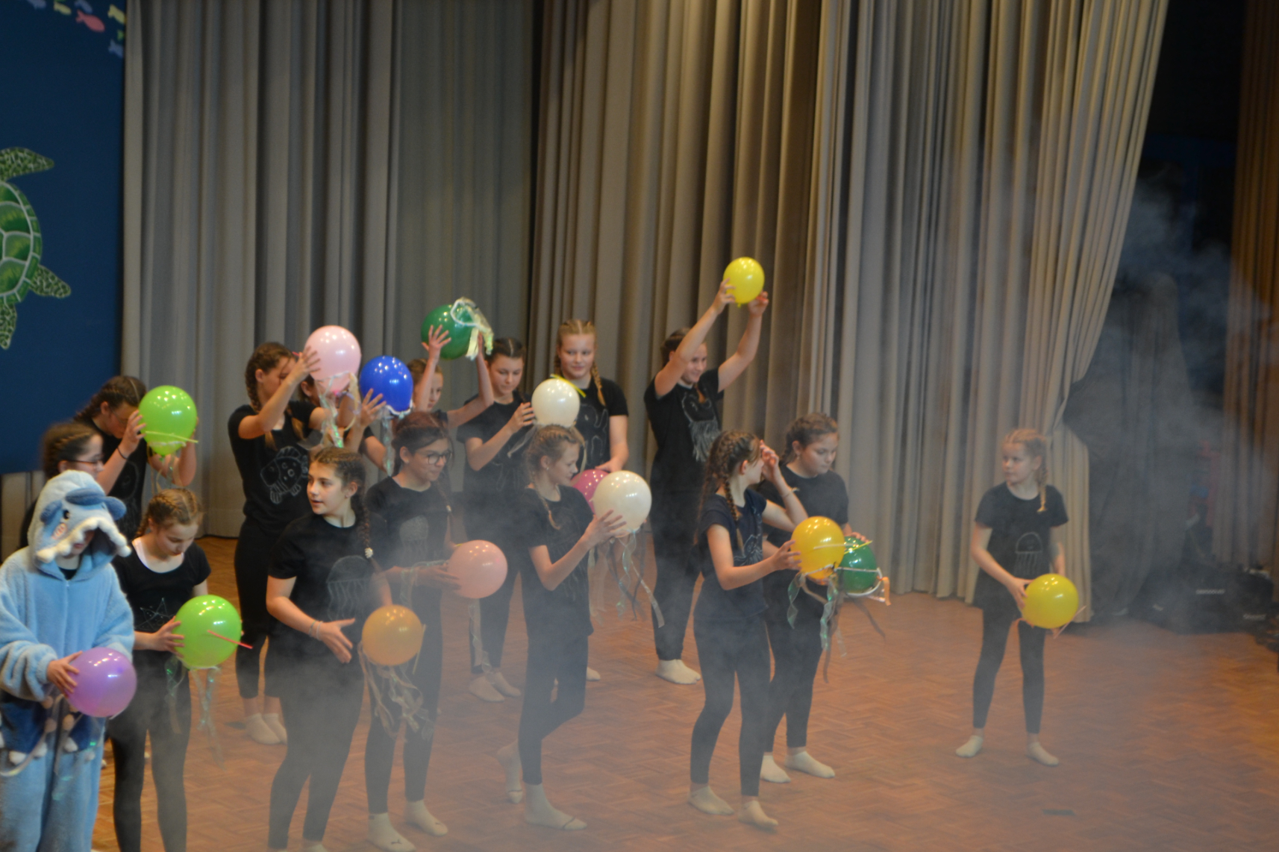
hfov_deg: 20.7
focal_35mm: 99
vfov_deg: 13.9
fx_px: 3502
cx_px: 528
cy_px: 499
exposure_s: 1/60
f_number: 5.6
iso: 400
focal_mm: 55
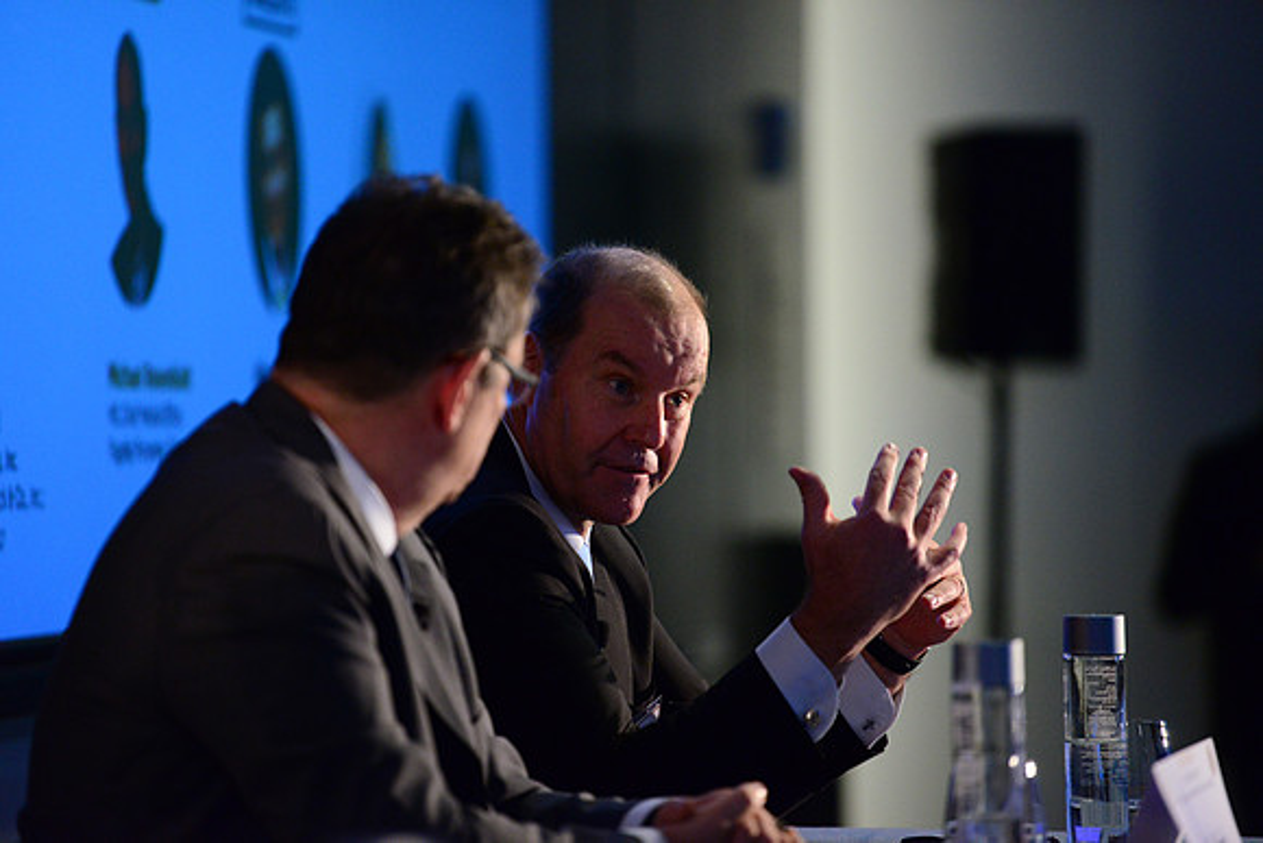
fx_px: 7018
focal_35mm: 200
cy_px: 422
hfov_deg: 10.3
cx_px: 632
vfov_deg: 6.9
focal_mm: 200
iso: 4000
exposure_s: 1/250
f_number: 2.8
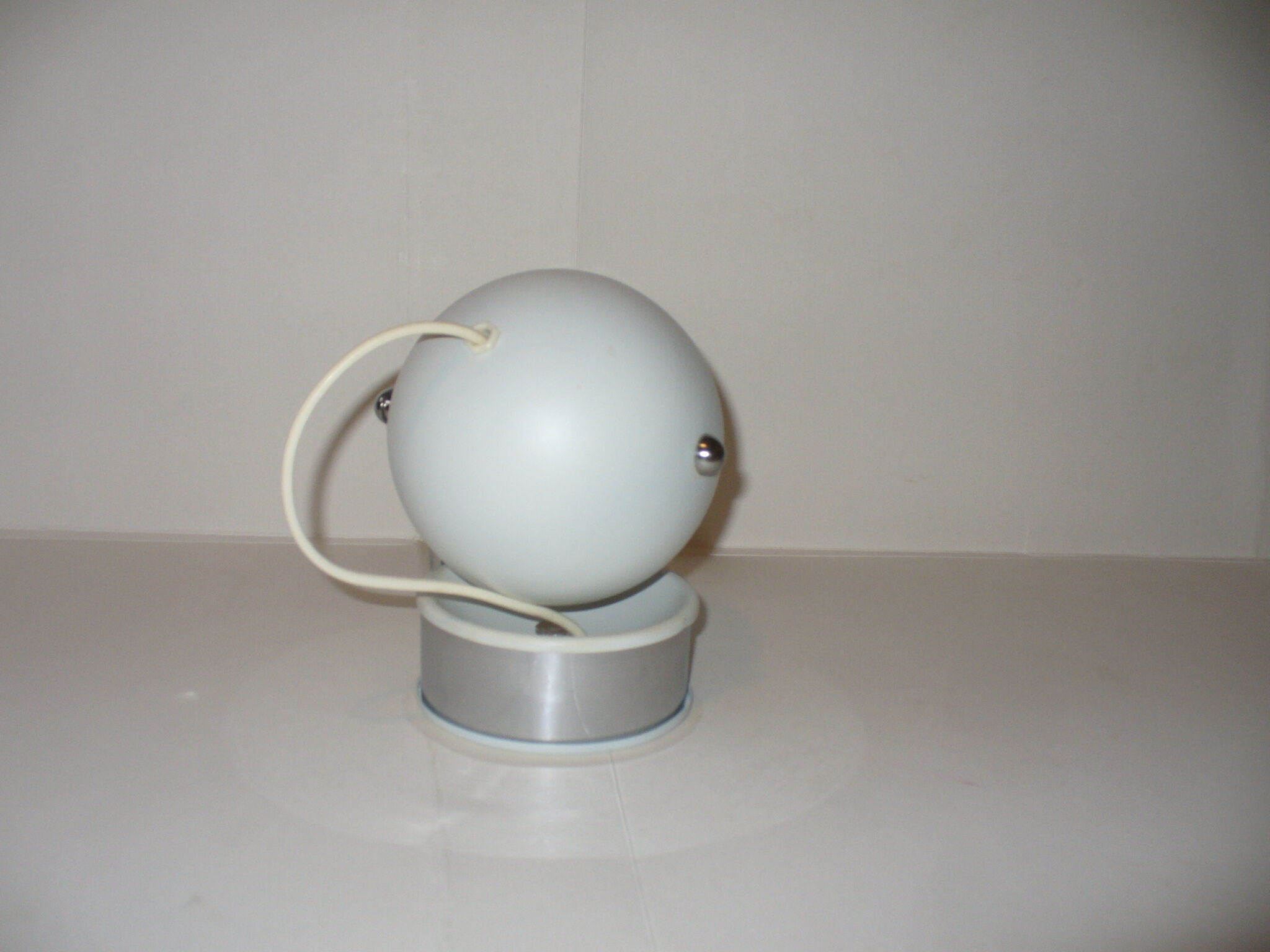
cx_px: 635
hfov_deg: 50.1
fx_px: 1357
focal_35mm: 37
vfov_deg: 38.7
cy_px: 476
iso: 100
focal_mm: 6.1
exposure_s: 1/30
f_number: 2.8
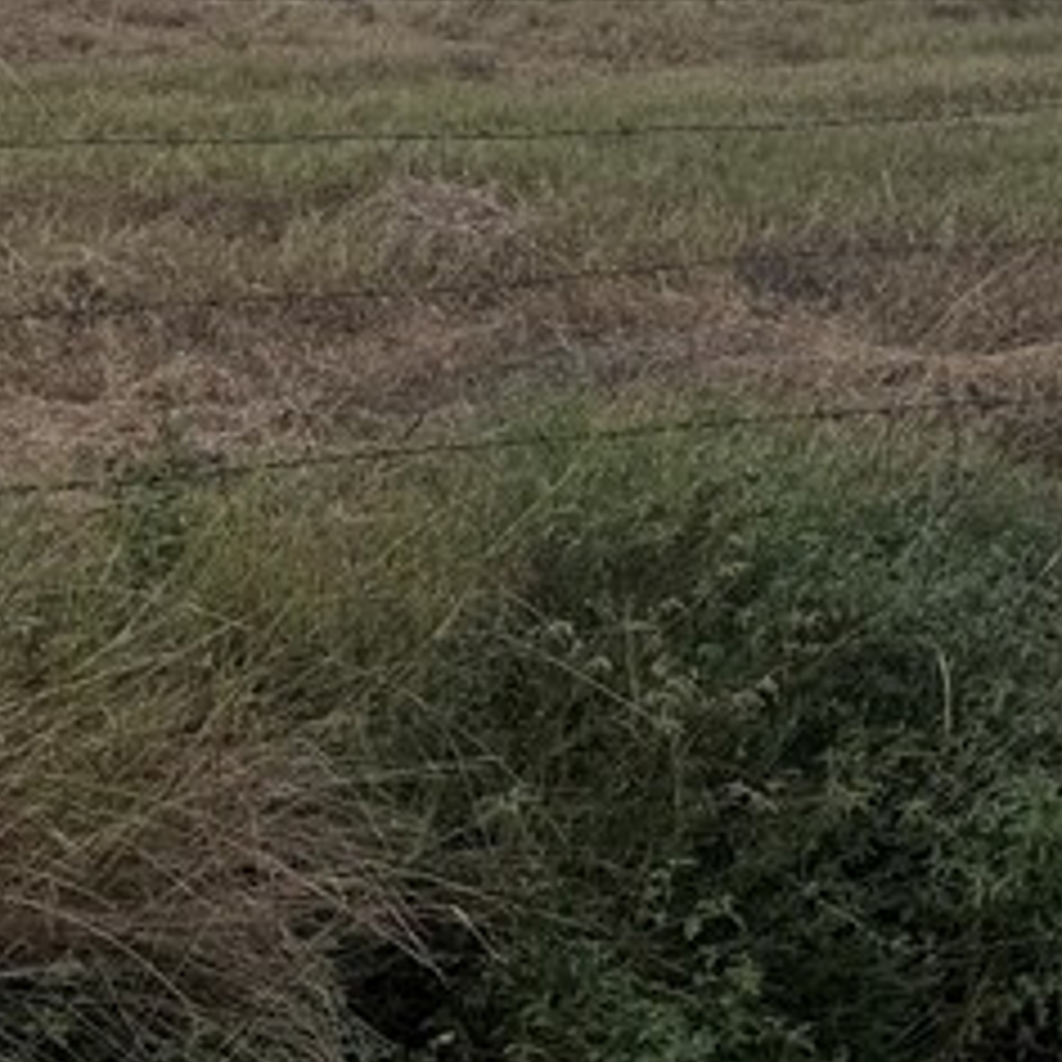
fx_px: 3193
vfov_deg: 17.9
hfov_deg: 18.7
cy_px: -230
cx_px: 216
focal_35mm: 92
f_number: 1.78
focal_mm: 6.76
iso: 80
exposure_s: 1/7353
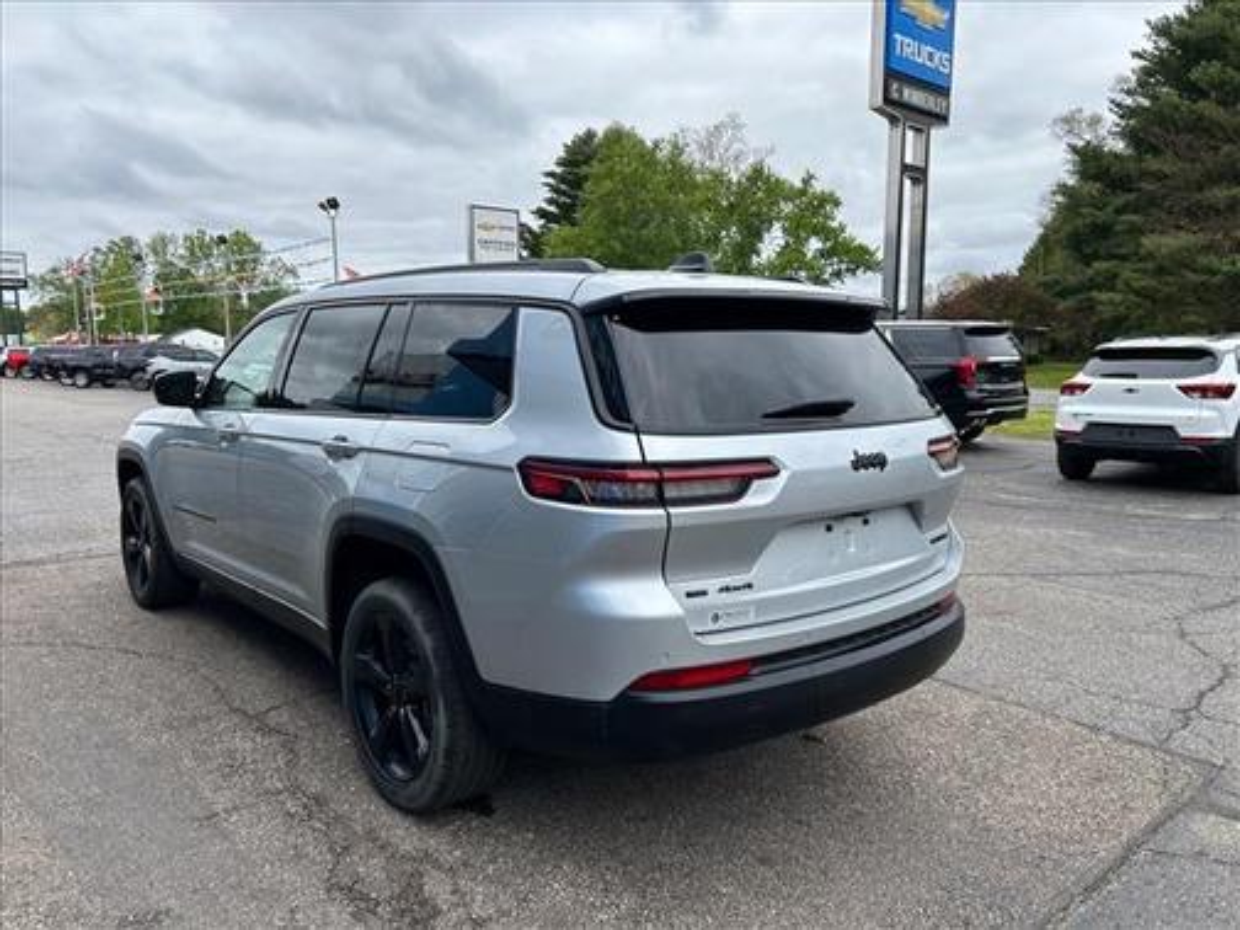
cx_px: 620
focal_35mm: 26
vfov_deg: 53.1
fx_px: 931
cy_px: 465
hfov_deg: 67.3
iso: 50
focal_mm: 5.7
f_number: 1.5
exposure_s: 1/1068
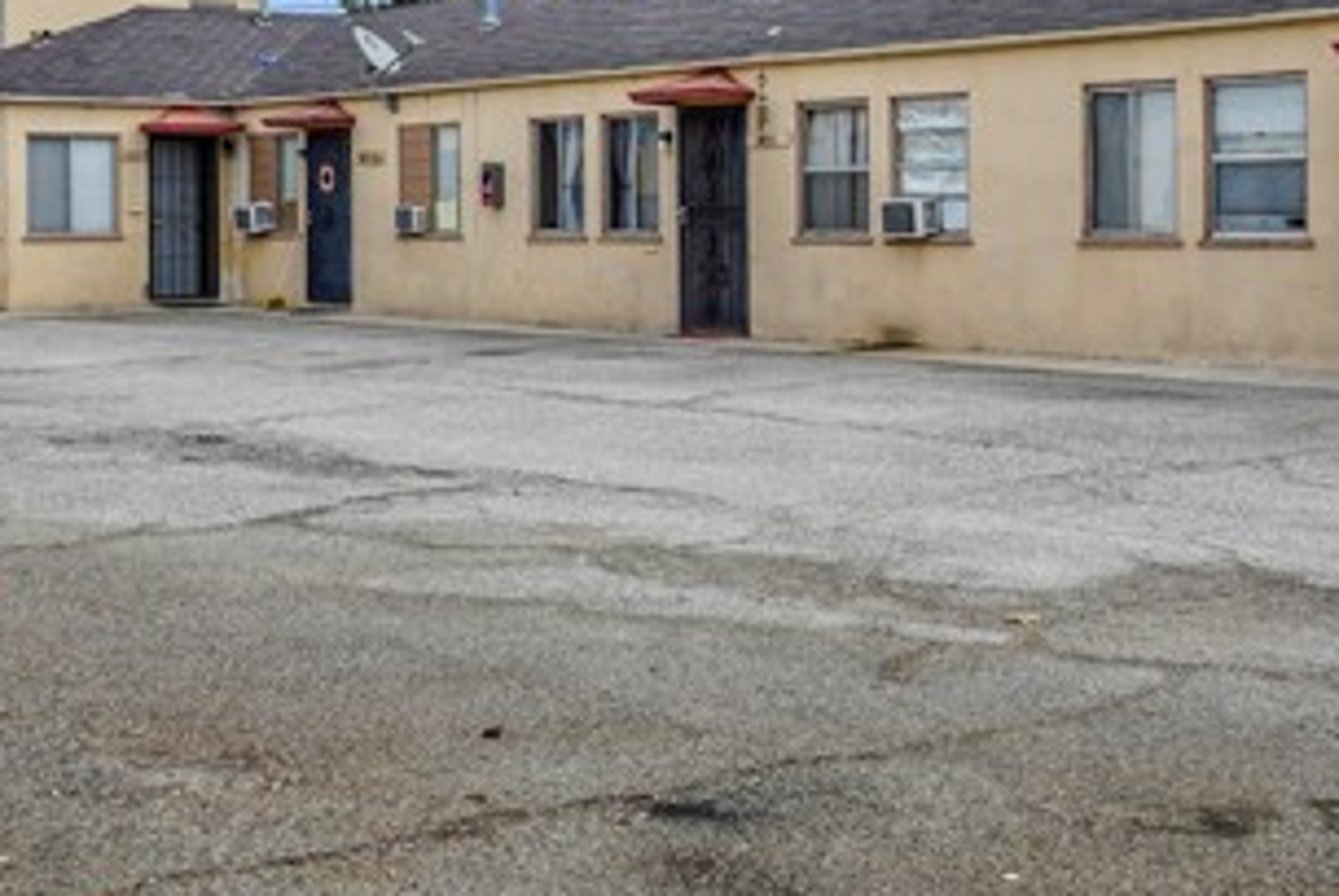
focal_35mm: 65
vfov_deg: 20.7
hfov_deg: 30.9
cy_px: 173
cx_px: 676
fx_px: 2420
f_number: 6.3
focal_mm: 31
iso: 100
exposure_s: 1/250
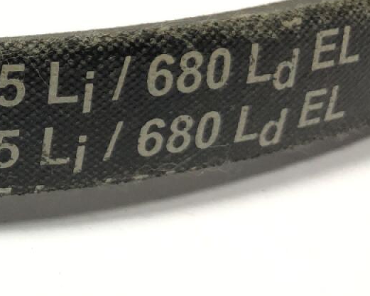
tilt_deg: -26.8
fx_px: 919
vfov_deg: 18.2
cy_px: 83
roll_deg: +0.6
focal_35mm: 84
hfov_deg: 20.1
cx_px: -157
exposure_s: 1/17
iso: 100
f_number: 1.8
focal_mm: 4
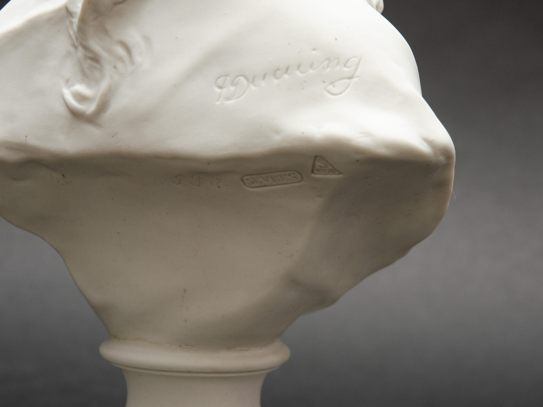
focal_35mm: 115
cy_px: 204
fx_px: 1804
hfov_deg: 17.1
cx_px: 277
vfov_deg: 12.9
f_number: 8
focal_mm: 70
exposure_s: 1/125
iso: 200
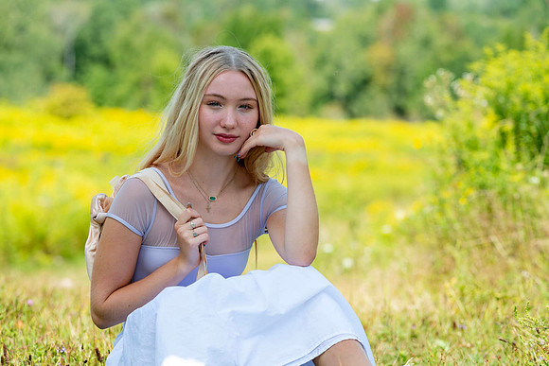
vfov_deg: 9.5
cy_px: 183
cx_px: 274
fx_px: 2212
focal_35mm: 145
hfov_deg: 14.2
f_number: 6.3
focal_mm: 145
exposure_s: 1/320
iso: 160
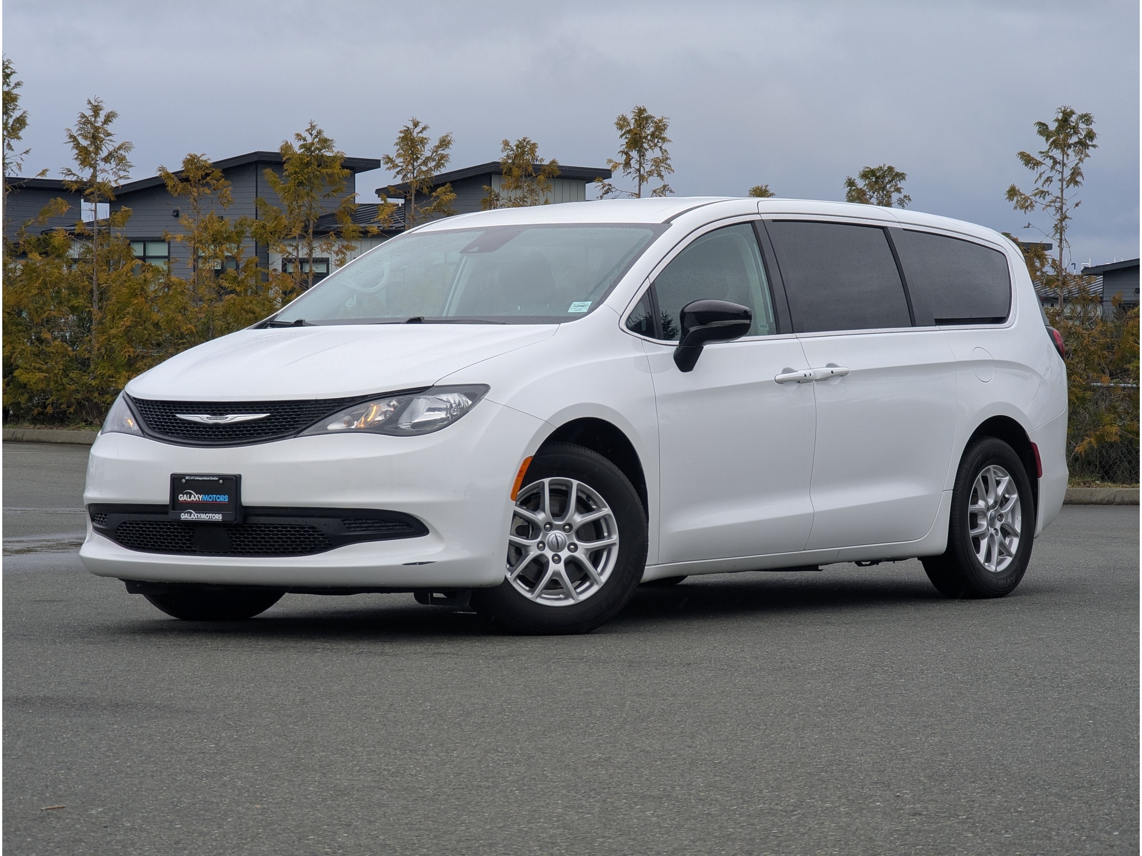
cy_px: 428
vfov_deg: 14.0
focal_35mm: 106
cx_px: 571
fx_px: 3497
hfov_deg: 18.5
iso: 34
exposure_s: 1/405
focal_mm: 19
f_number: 3.5
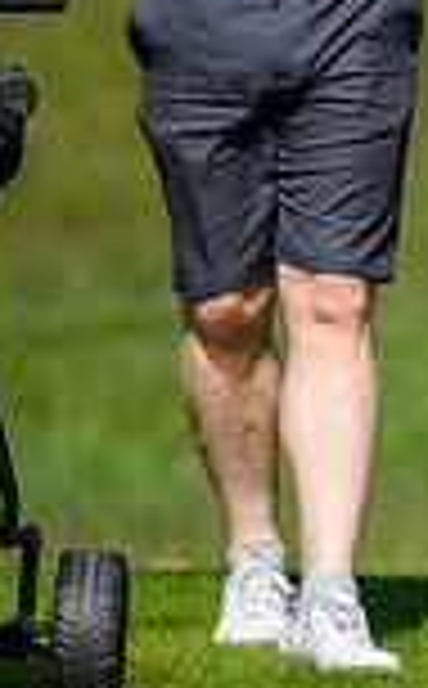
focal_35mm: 1549
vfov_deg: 1.4
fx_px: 29046
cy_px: 79
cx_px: 1261
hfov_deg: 0.8
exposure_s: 1/4000
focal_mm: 400
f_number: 4.5
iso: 500
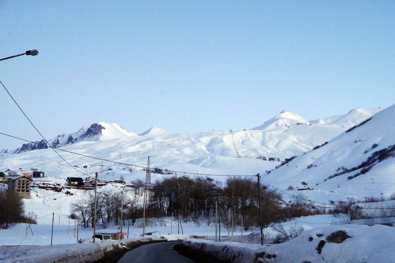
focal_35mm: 60
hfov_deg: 33.4
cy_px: 132
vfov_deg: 22.6
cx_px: 198
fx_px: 658
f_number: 8
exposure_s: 1/100
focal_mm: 40
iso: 1600
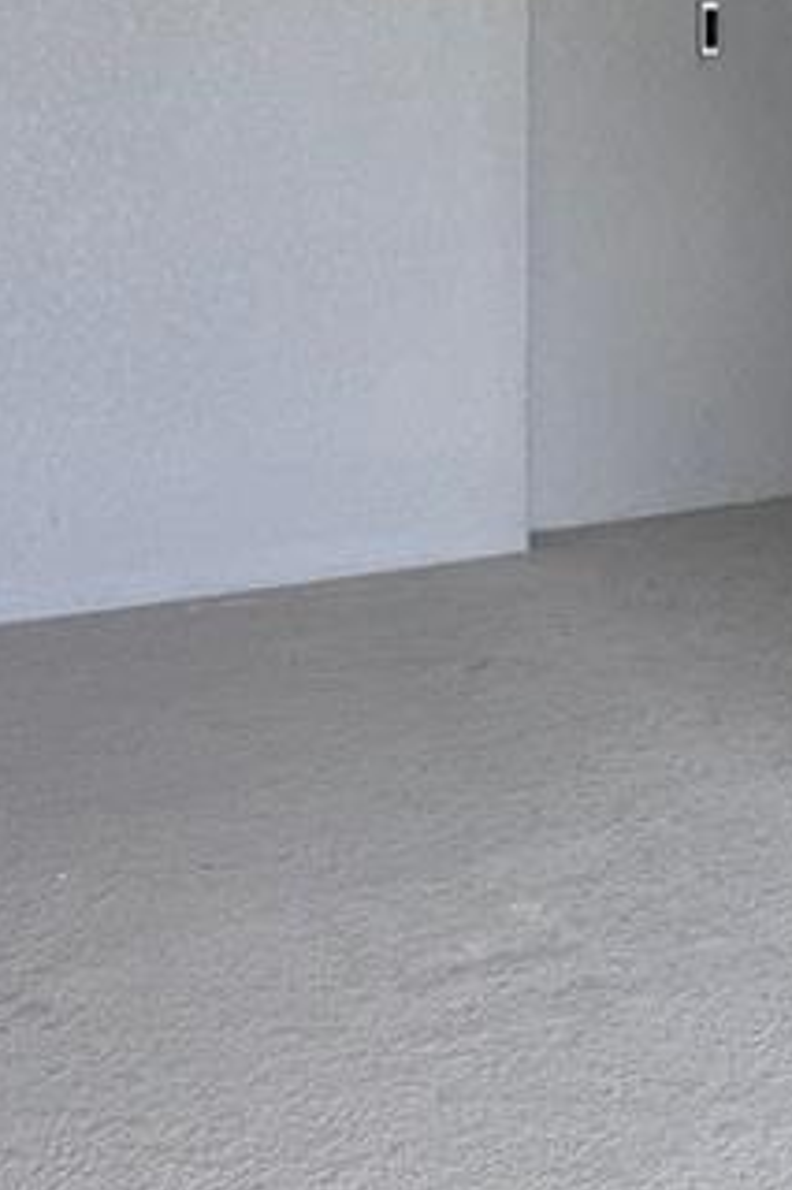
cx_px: 547
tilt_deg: -13.5
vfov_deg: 33.1
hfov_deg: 22.5
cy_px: 398
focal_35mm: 60
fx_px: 1982
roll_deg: -0.2
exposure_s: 1/134
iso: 50
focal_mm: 6.76
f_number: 1.78
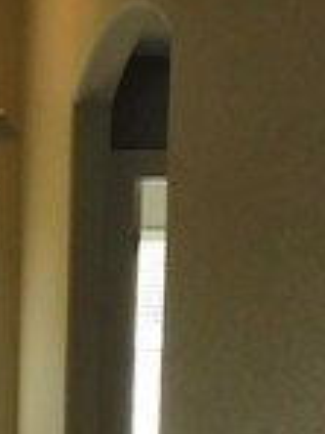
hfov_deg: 11.8
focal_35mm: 119
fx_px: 1490
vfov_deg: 15.4
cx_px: -187
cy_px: 625
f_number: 3
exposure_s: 1/80
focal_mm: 4
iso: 125
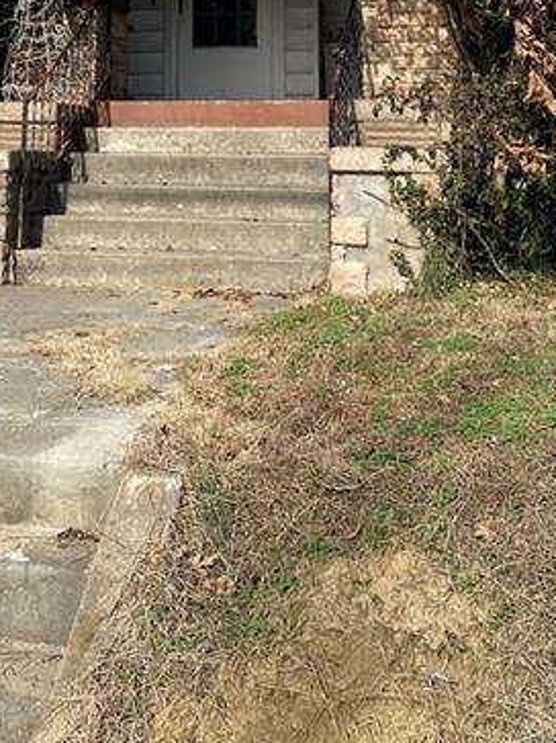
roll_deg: +0.1
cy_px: 39
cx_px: 174
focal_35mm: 55
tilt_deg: +5.6
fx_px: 1179
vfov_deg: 32.7
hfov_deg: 26.4
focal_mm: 4.25
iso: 32
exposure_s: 1/2105
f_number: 1.8
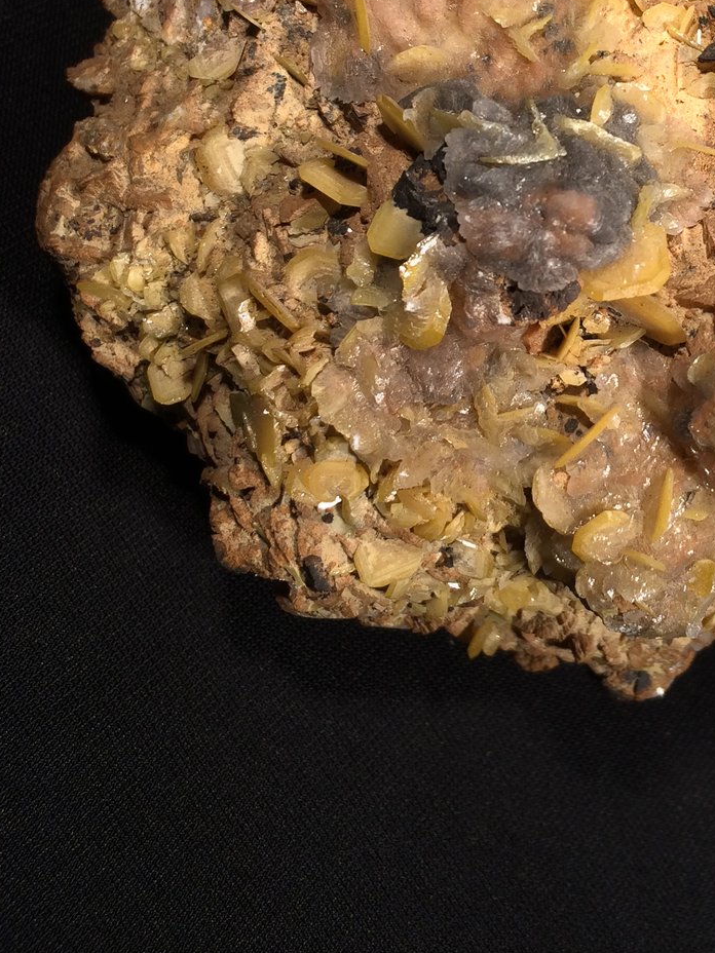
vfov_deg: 36.4
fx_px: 1377
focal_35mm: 50
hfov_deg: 28.4
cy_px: 141
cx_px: 589
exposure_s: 1/152
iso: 32
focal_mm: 4.15
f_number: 2.2
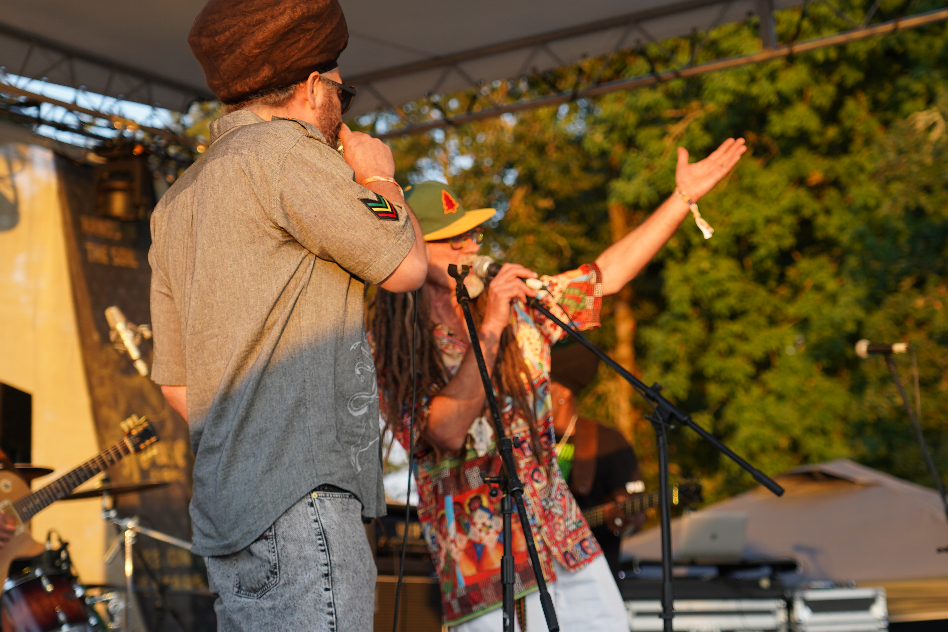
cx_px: 514
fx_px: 2475
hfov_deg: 21.7
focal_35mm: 94
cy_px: 304
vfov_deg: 14.6
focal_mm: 69
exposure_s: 1/160
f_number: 4
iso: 200
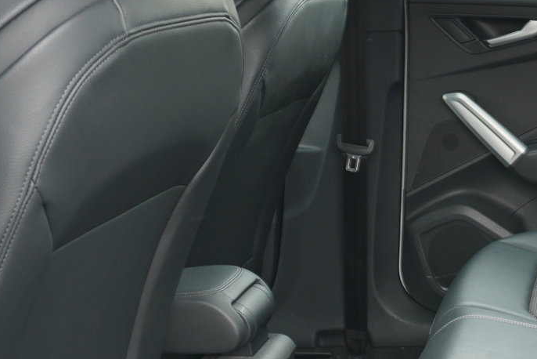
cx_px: 573
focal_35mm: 70
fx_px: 1045
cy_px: 350
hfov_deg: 26.8
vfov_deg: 19.0
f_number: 3.5
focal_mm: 16
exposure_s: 1/30
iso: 125
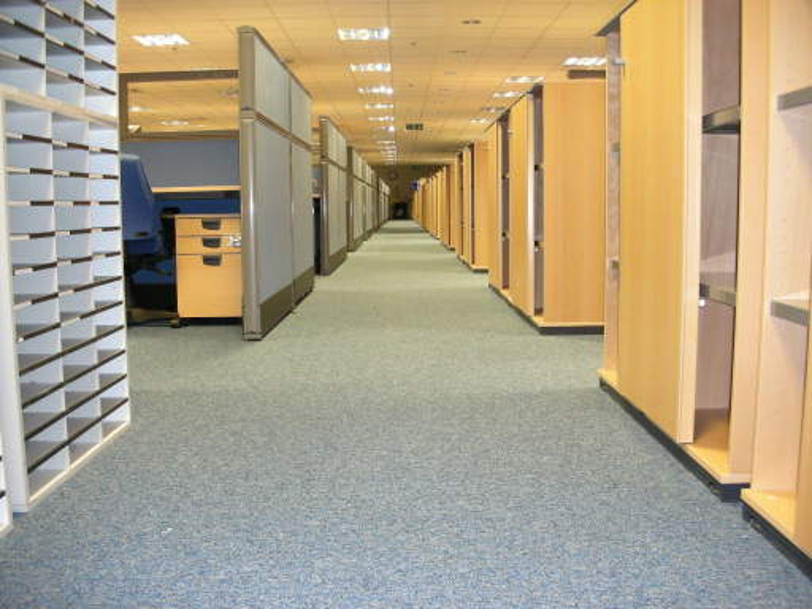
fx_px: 821
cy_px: 304
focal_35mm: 35
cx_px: 406
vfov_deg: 40.7
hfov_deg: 52.6
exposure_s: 1/9.2
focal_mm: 5.8
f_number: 3
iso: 200
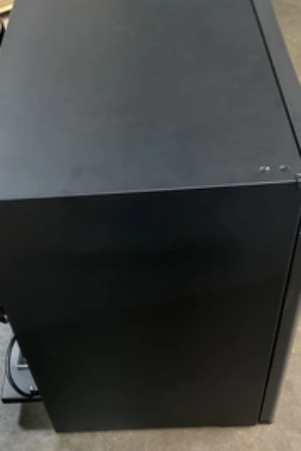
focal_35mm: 45
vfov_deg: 43.5
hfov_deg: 29.9
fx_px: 564
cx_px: 140
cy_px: 251
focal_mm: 3
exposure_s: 1/24
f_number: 1.8
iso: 500
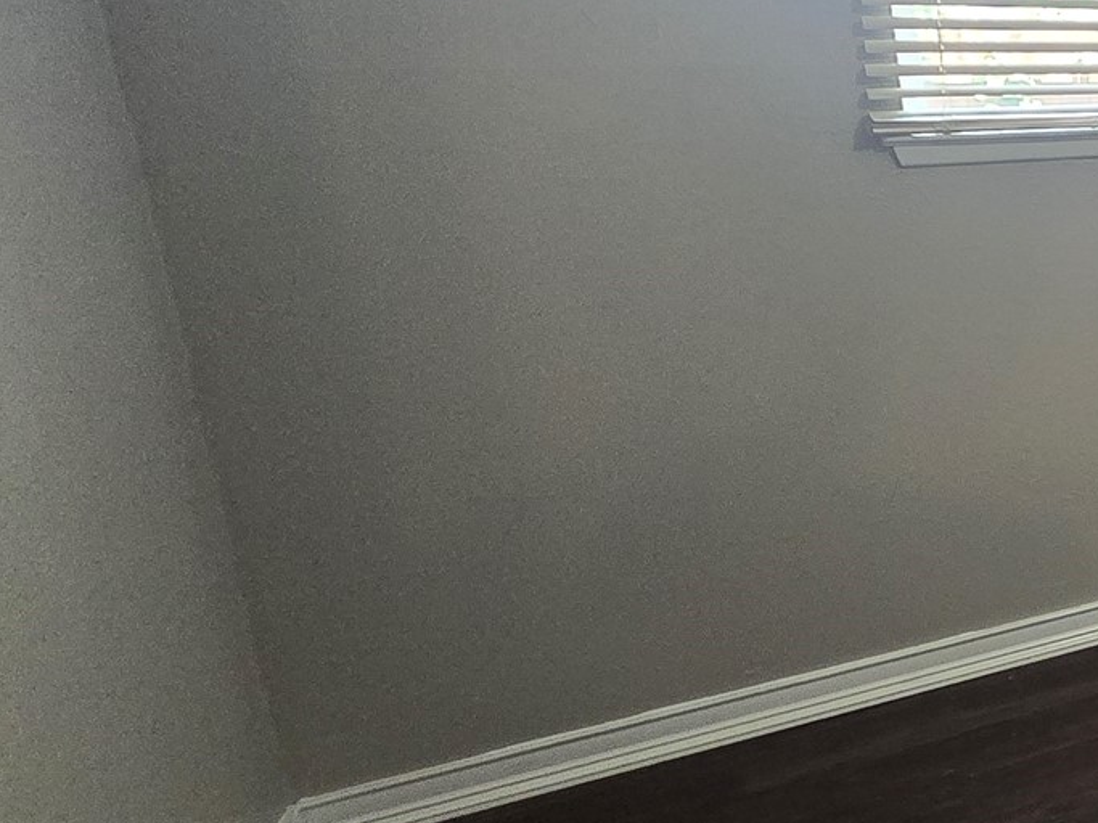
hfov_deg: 29.5
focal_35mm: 39
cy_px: 320
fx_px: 1237
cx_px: 1633
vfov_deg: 36.6
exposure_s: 1/60
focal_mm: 2.2
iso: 320
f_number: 2.2
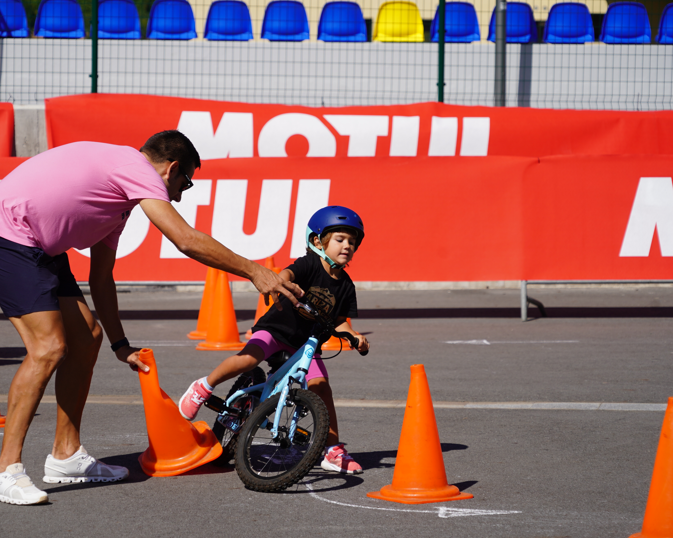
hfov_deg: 13.8
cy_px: 269
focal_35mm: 140
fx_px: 2788
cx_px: 288
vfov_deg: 11.0
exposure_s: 1/640
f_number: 6.3
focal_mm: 124
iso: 100
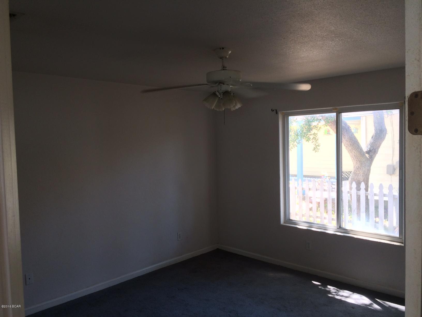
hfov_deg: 61.7
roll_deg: +1.0
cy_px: 158
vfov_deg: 48.2
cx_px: 211
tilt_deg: -3.3
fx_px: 354
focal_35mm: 29
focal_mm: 4.15
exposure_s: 1/60
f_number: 2.2
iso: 50
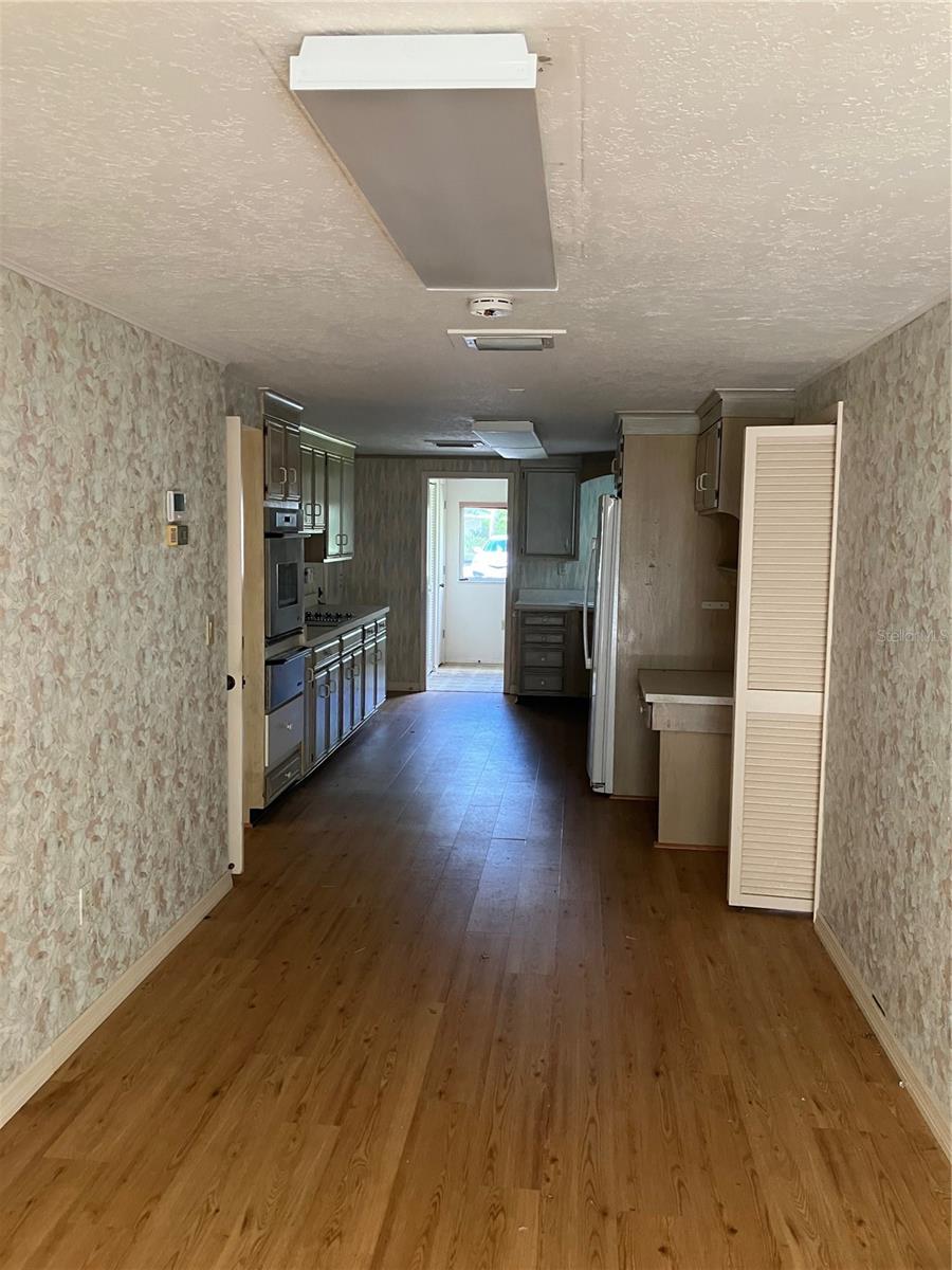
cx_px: 476
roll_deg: -0.1
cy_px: 635
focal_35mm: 28
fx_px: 1027
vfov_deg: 63.4
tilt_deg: -4.0
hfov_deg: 49.7
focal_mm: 3.99
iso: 200
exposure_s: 1/60
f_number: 1.8
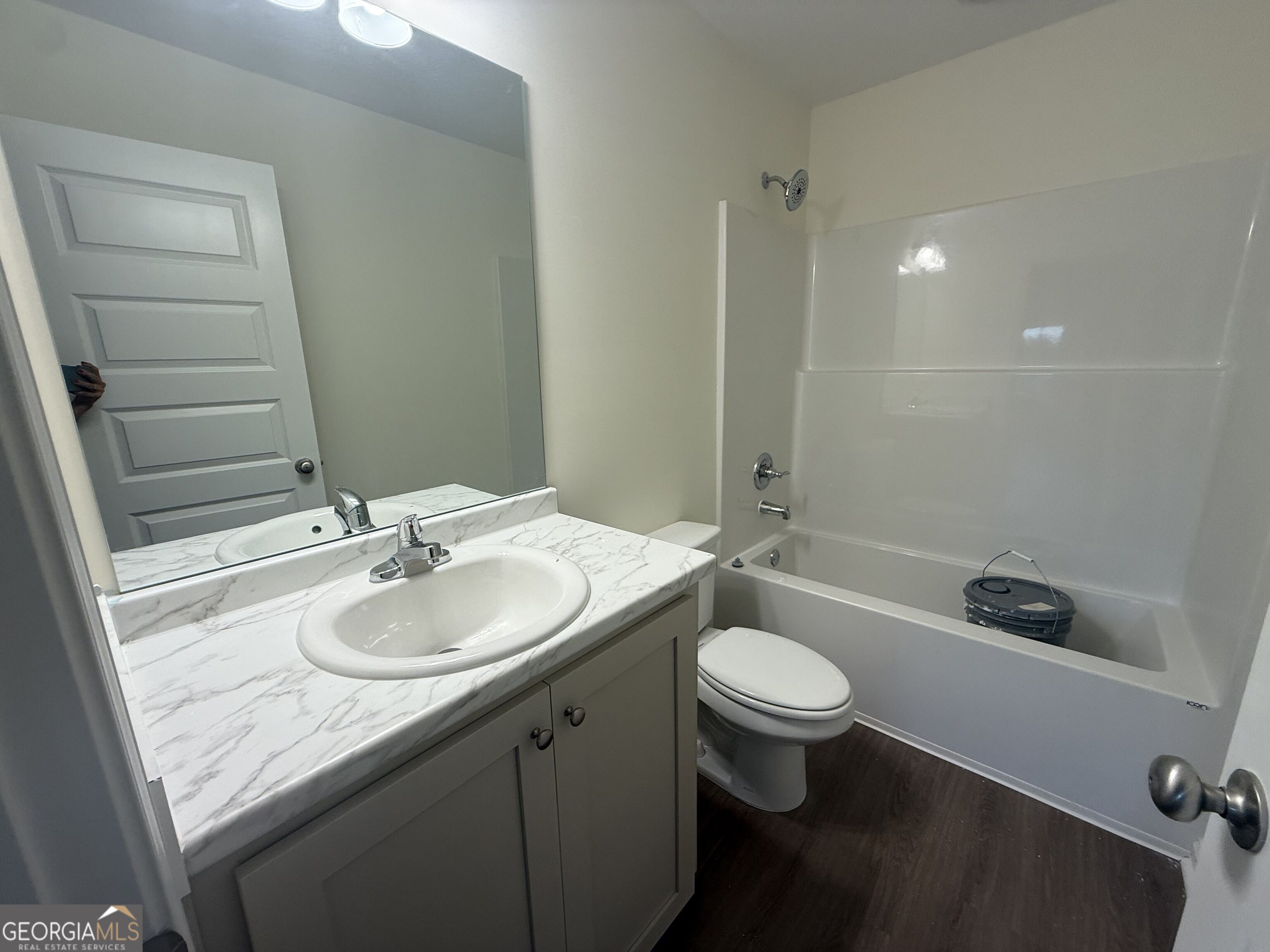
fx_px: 514
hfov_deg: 102.1
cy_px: 476
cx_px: 635
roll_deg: +2.3
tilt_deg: -12.8
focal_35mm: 14
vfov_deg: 85.7
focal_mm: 2.22
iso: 100
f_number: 2.2
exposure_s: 1/120
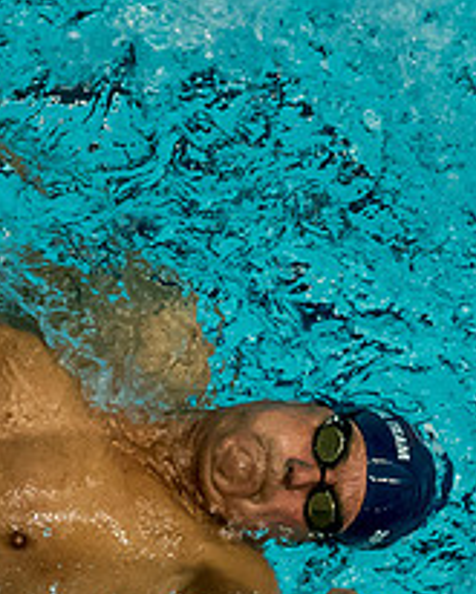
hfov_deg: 1.1
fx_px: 23844
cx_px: -9
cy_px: 401
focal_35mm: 1355
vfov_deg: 1.4
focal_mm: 150
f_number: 2.8
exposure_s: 1/1000
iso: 2000
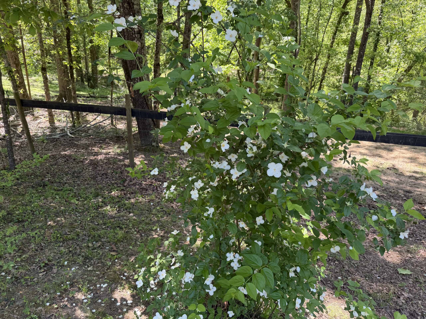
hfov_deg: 71.6
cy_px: 160
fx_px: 295
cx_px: 213
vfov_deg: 56.8
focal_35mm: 24
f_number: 1.78
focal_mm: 6.76
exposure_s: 1/278
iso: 80
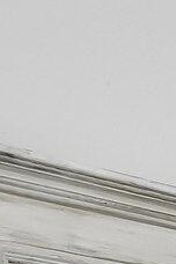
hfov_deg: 6.3
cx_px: 880
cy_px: 532
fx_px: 924
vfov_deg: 13.8
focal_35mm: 126
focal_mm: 14
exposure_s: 1/160
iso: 3200
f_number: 8
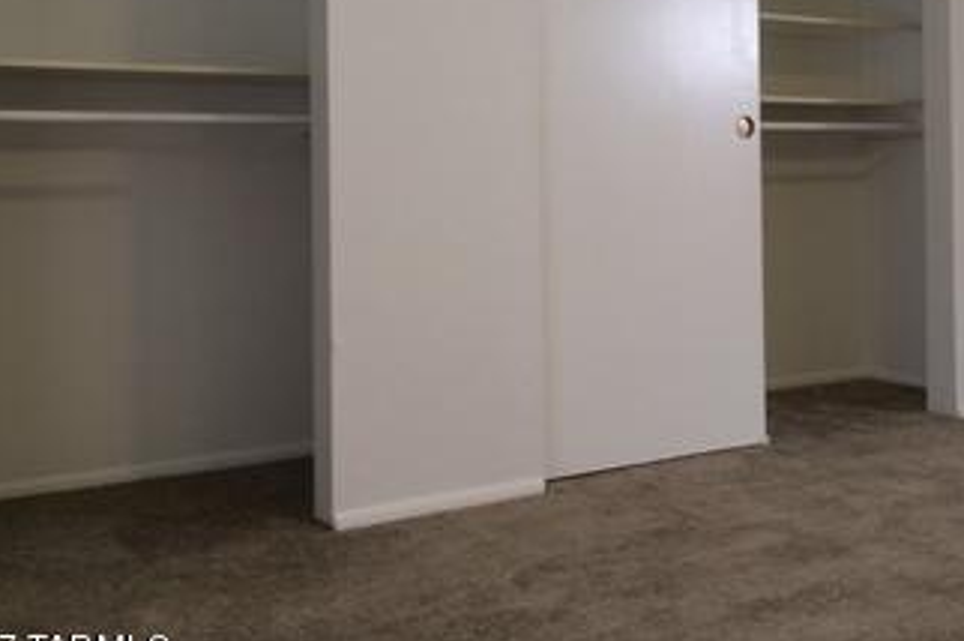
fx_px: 1204
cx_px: 611
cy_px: 159
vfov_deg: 29.3
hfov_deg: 43.3
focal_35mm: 45
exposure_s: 1/30
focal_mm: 4.15
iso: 50
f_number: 2.2
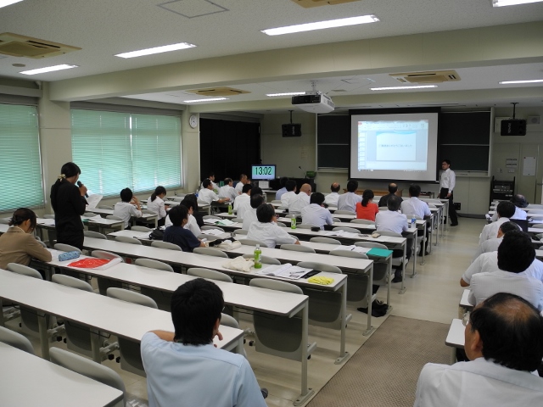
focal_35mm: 28
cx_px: 272
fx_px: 439
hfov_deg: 63.4
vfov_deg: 49.7
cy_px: 204
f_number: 2.8
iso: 100
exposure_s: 1/60
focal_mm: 6
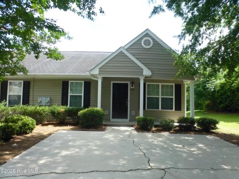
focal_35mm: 24
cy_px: 90
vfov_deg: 56.8
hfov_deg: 71.6
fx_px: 166
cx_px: 120
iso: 800
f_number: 3.3
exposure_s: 1/2000
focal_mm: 4.3
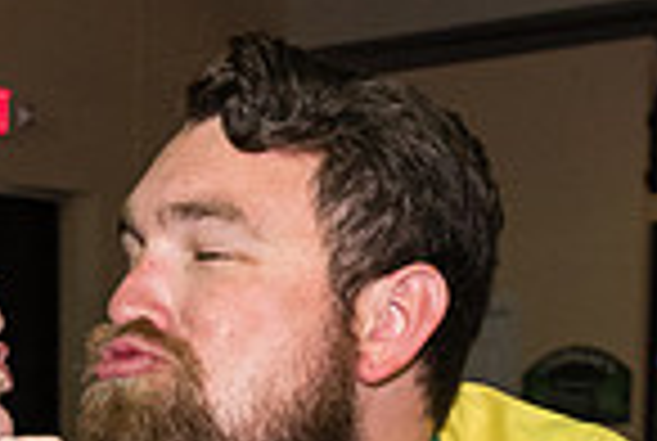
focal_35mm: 128
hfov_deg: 15.9
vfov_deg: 10.2
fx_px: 2341
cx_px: 211
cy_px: 783
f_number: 3.5
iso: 1800
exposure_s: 1/60
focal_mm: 20
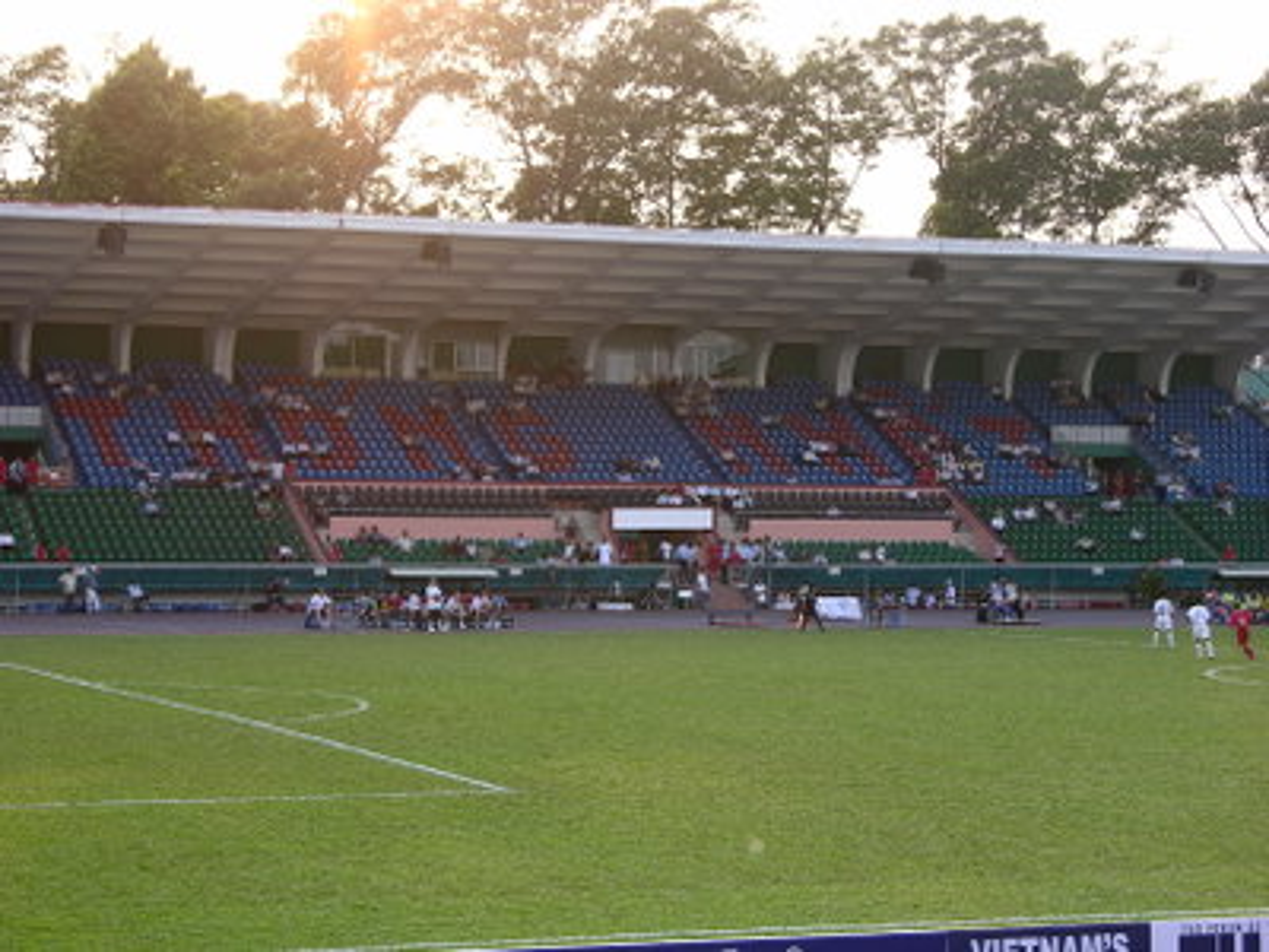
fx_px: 3409
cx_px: 634
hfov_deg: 21.1
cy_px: 476
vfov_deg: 15.9
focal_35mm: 93
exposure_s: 1/91.7
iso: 50
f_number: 4
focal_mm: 23.7
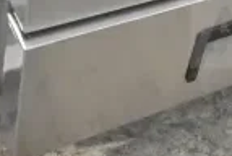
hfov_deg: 15.9
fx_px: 743
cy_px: -61
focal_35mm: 115
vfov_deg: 11.6
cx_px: 372
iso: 2200
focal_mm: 18
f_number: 3.5
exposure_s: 1/30
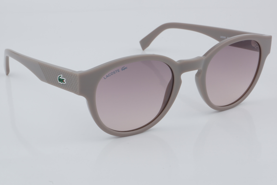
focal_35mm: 75
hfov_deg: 27.0
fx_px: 577
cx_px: 138
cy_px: 92
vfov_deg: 18.2
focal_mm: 50
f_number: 32
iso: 100
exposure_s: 1/4
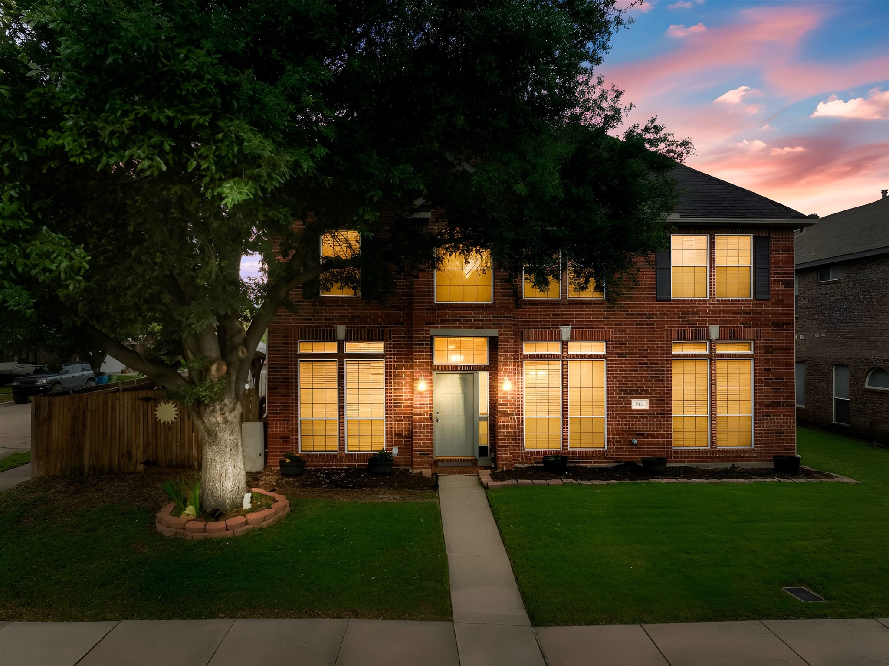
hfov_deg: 71.6
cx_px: 444
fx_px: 616
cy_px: 333
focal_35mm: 24
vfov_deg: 56.8
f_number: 2.8
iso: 360
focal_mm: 12.29
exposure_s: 1/1250
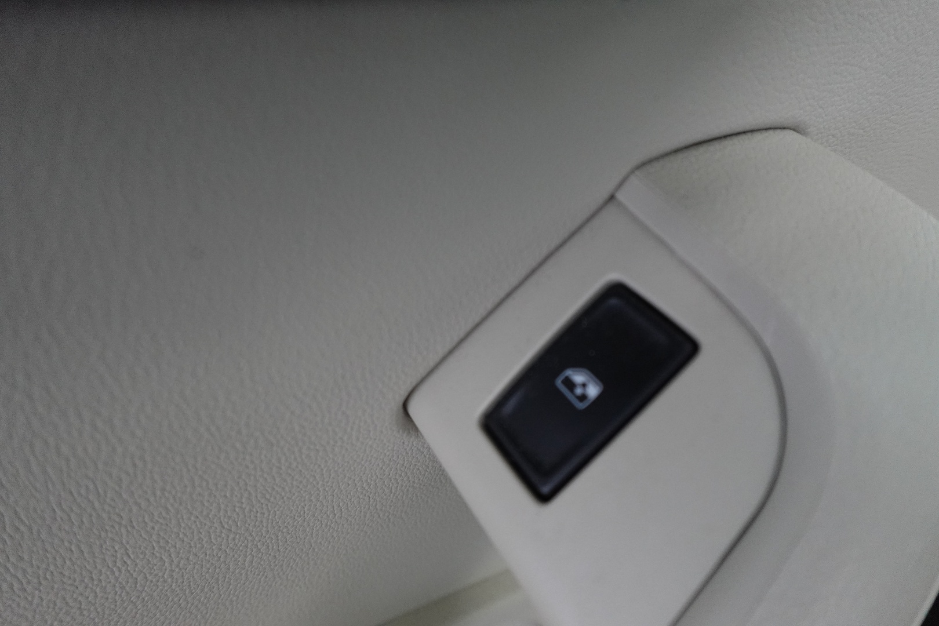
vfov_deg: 61.9
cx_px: 470
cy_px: 313
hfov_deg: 84.0
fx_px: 522
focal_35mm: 20
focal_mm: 7.6
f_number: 2
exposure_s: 1/80
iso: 1250
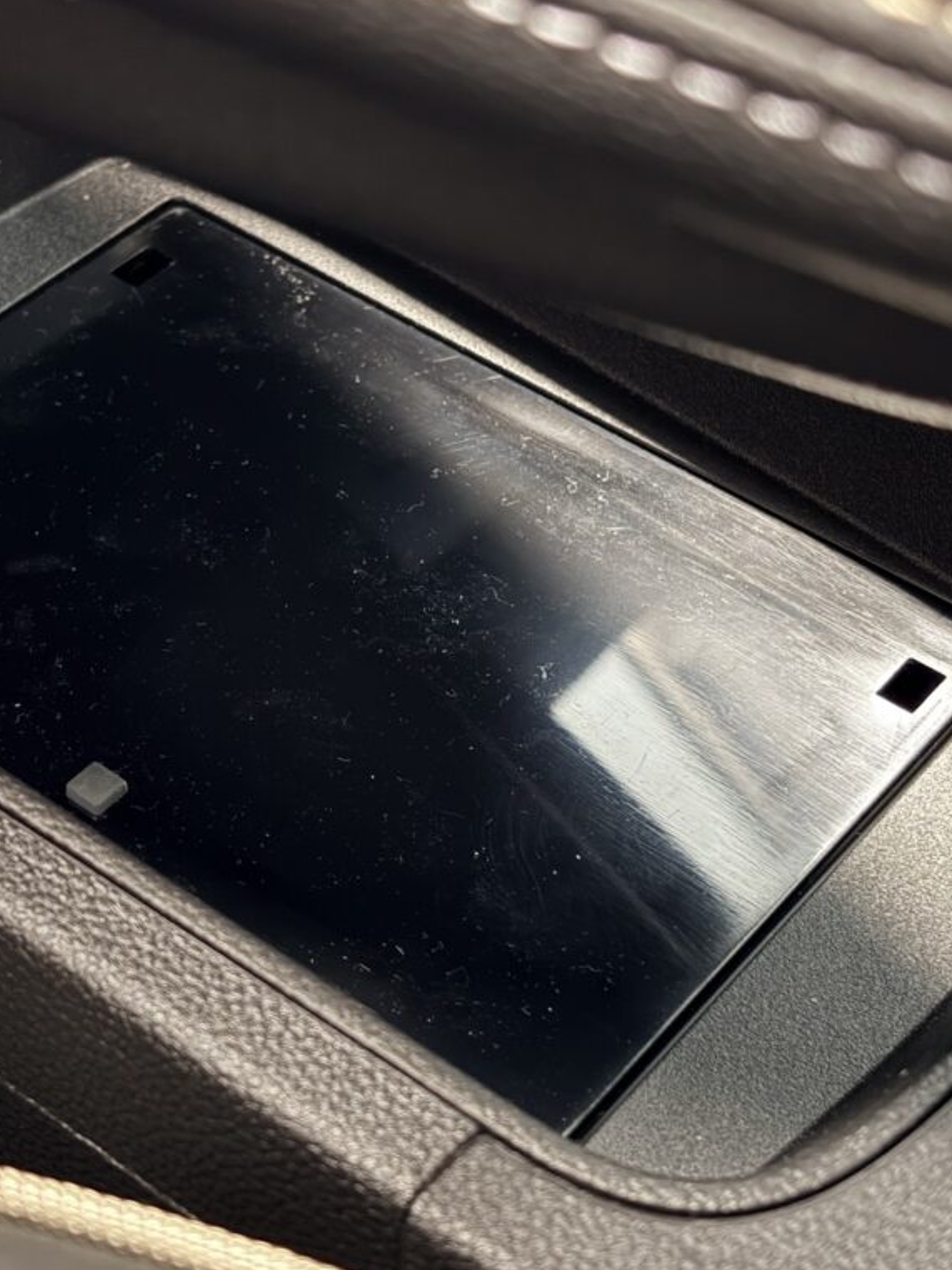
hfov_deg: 21.0
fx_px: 2566
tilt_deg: -45.9
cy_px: 634
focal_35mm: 70
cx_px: 375
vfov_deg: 27.8
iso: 250
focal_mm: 5.96
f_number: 1.6
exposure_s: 1/5
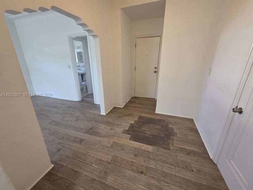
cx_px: 126
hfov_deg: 106.2
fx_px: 95
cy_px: 95
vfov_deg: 89.9
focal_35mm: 13
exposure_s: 1/60
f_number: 2.2
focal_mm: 2.2
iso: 250
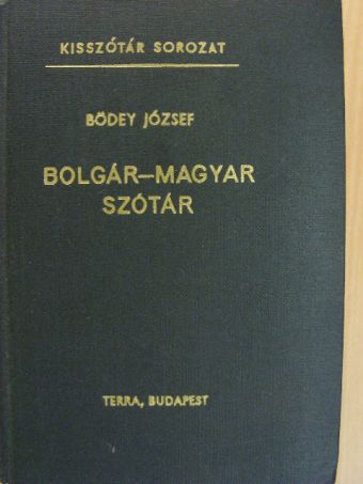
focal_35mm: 44
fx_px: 615
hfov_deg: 32.9
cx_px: 182
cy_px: 242
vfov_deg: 42.9
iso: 200
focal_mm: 7.4
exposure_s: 1/12
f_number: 3.5
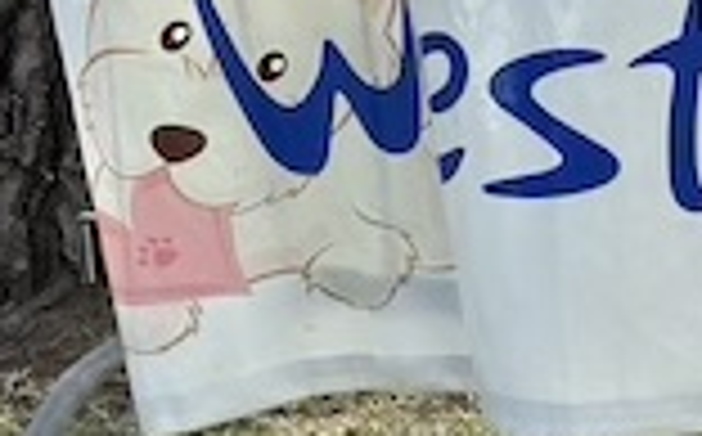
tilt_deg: -24.7
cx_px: 1143
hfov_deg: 18.1
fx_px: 1872
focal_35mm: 98
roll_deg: +0.7
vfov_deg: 13.3
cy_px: 279
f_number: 1.78
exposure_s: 1/1721
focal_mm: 6.86
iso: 80
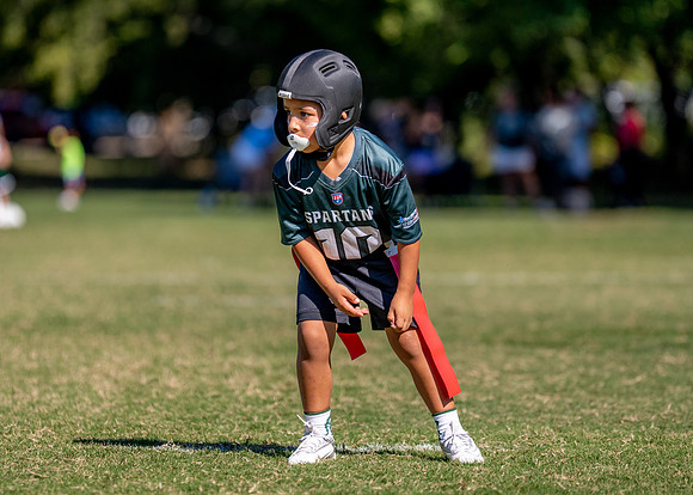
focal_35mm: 284
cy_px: 237
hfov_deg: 7.1
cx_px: 327
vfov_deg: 5.1
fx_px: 5588
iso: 250
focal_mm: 188
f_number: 2.8
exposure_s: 1/5000
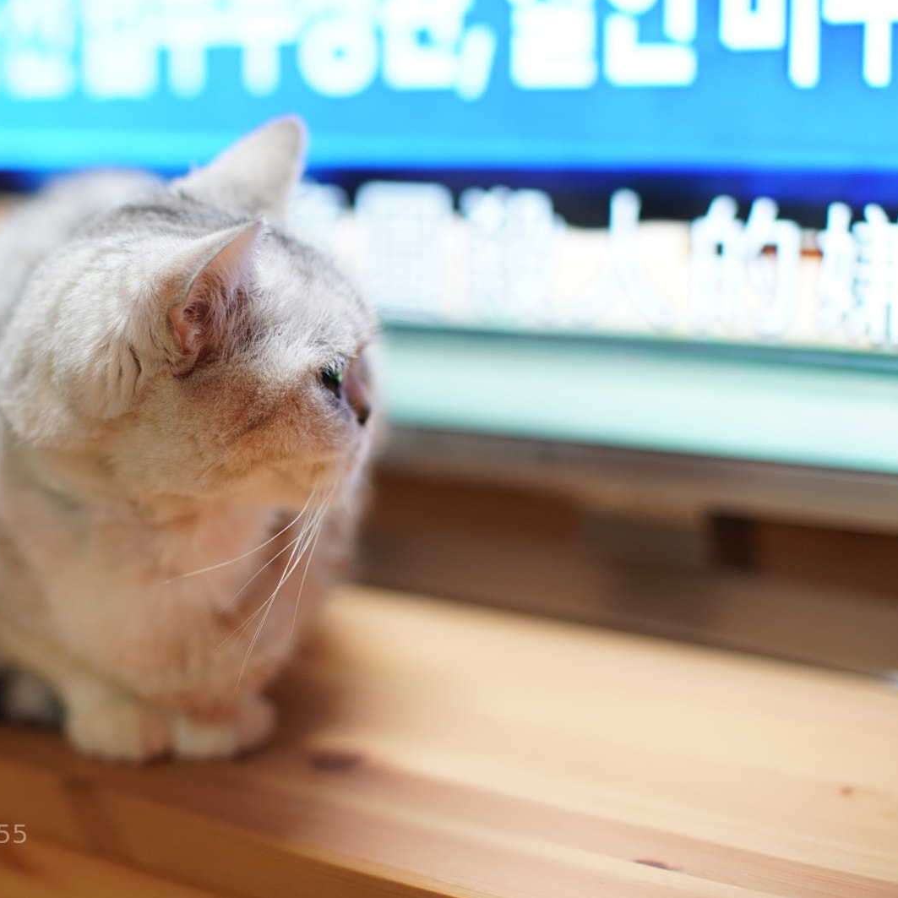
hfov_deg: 26.6
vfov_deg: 26.9
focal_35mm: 64
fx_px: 1878
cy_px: 449
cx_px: 261
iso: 800
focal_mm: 50
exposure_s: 1/60
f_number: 2
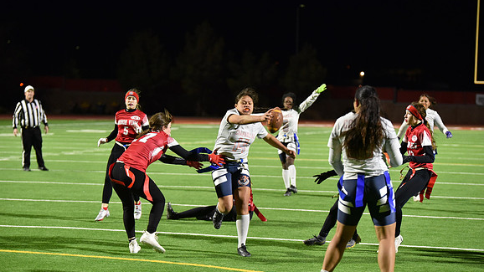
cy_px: 139
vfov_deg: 9.9
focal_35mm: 122
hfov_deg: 17.6
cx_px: 242
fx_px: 1566
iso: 5600
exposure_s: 1/640
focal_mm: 116
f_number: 2.8
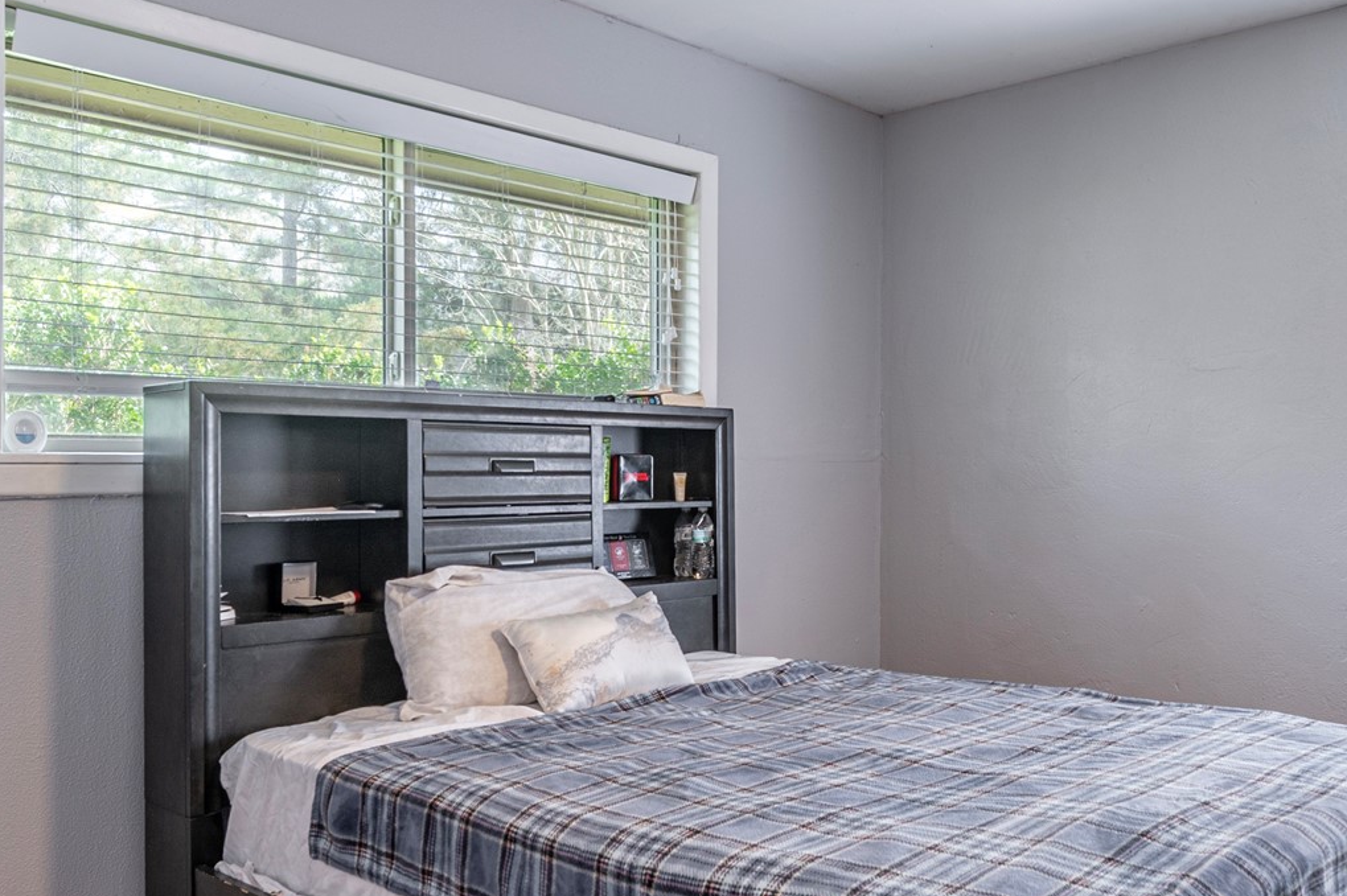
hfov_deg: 57.6
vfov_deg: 41.0
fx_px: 1197
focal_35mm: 32
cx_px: 882
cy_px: 474
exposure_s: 1/2.5
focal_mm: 15
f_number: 8
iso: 100
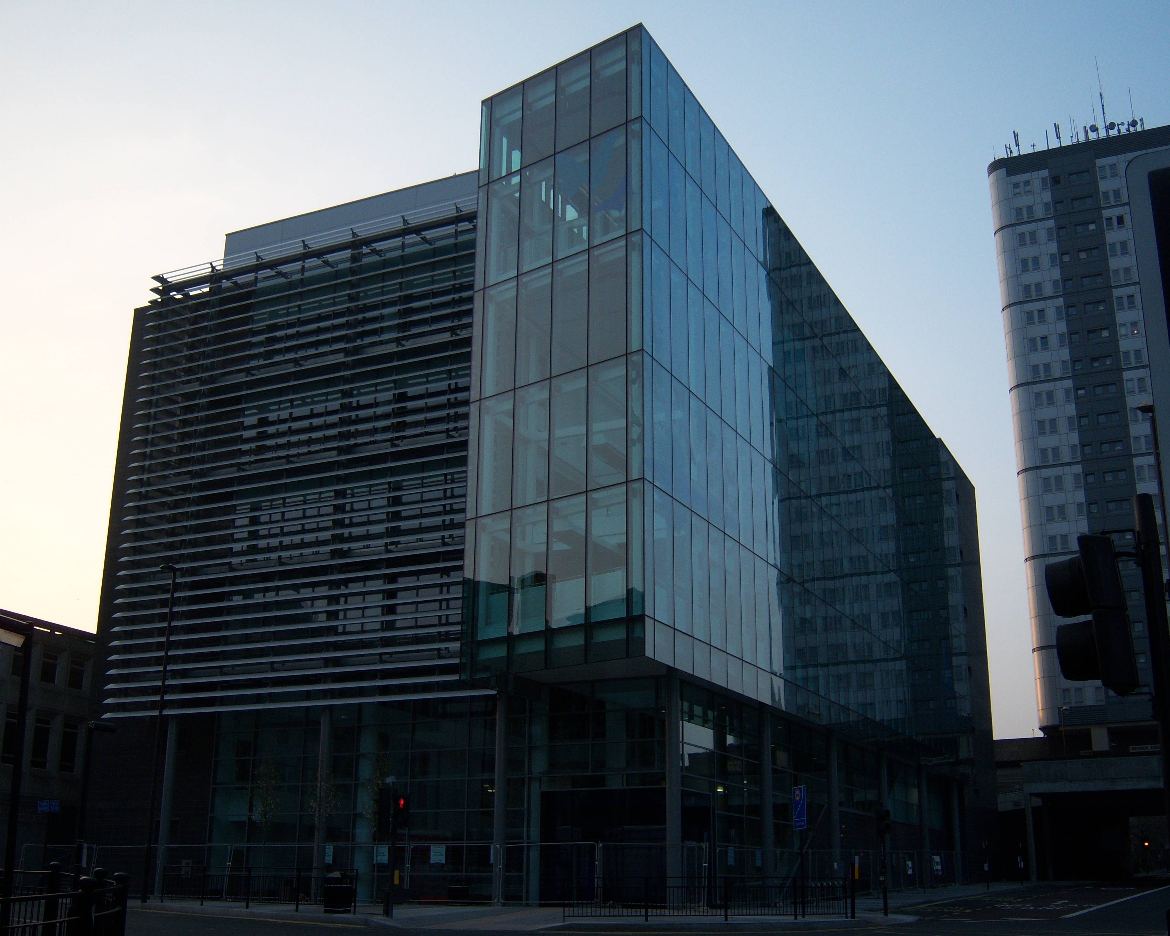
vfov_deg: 39.2
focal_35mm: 38
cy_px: 473
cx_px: 608
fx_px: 1316
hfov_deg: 47.9
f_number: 2.8
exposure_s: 1/500
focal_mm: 7.5
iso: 80
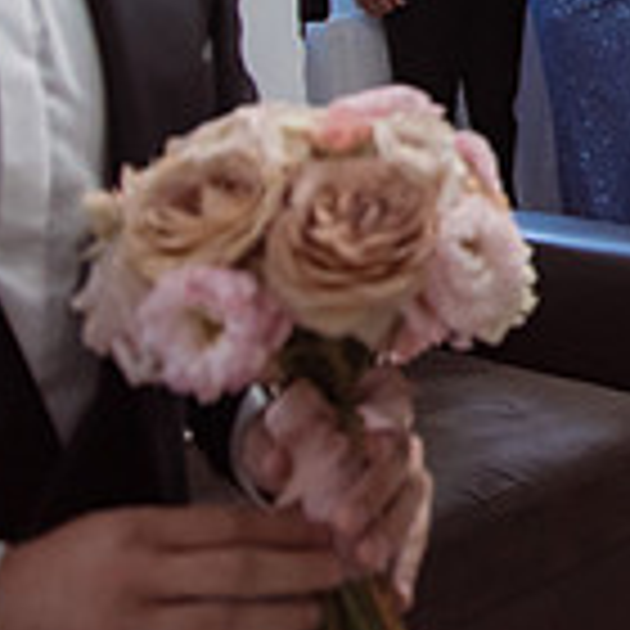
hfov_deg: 13.3
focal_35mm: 110
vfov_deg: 14.9
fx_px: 2265
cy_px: -275
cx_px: 1308
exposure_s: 1/200
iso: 1600
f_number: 2.8
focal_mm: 24
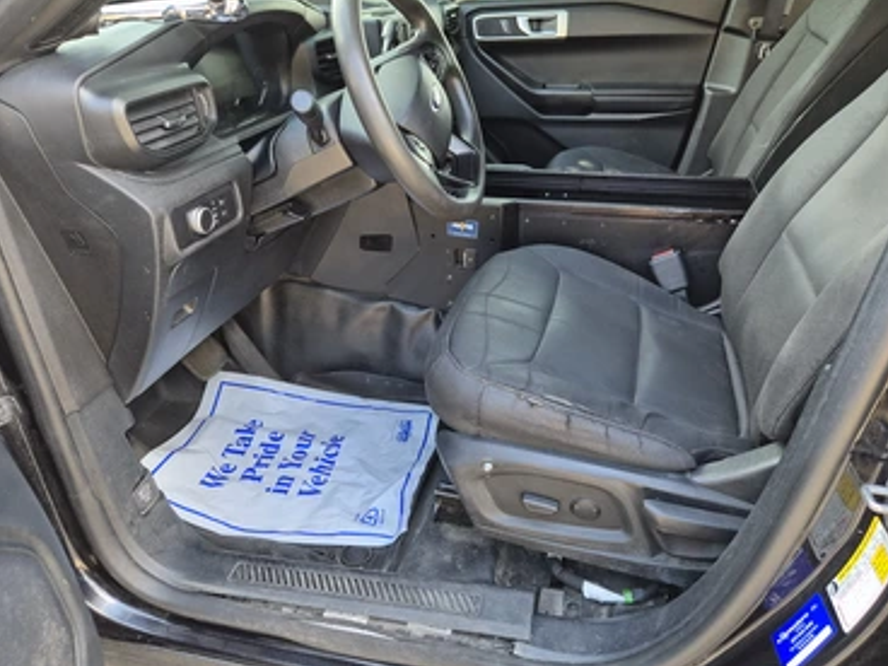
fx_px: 641
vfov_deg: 54.9
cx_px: 475
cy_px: 328
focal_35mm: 25
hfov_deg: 69.3
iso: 125
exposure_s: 1/180
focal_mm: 5.4
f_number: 1.8
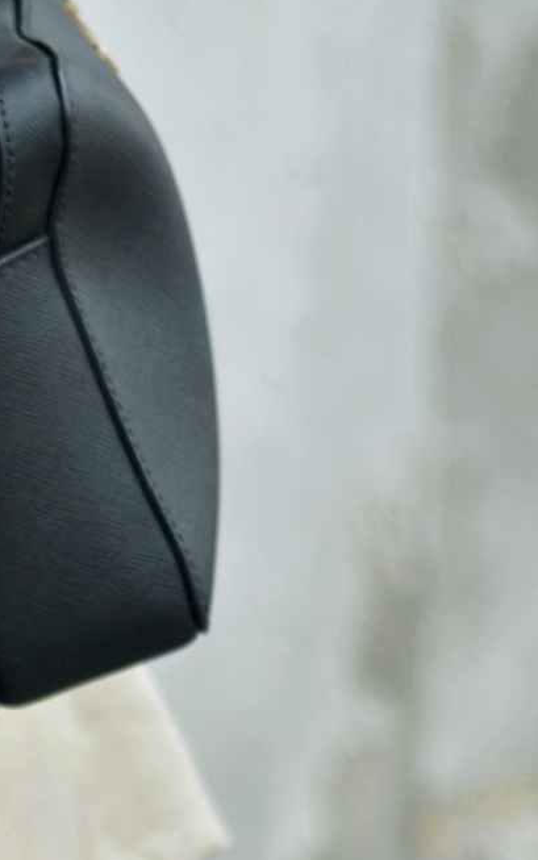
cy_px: 1707
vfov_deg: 5.8
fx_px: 8254
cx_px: -563
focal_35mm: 352
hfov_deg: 3.7
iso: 100
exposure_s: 1/400
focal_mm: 50
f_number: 1.8
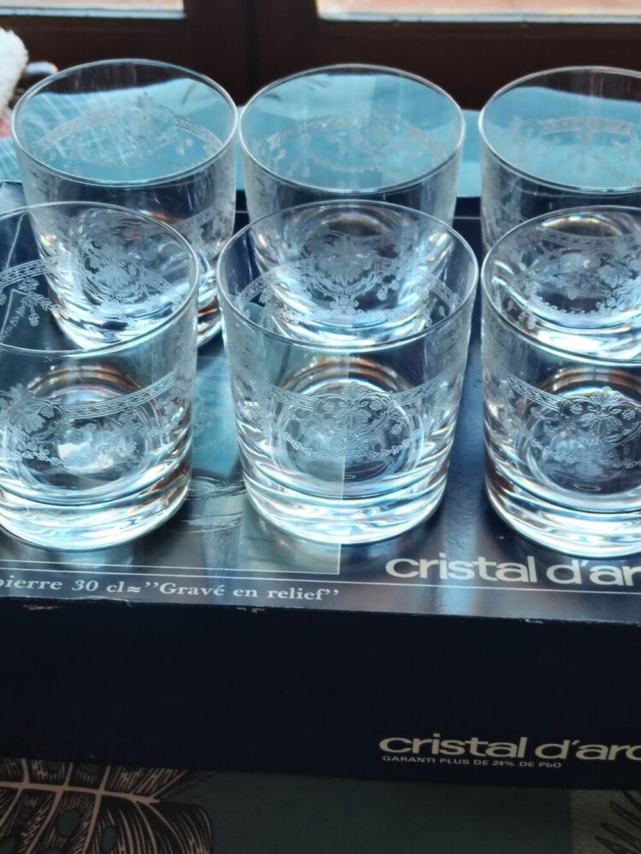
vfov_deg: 38.2
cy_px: 427
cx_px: 320
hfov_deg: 29.1
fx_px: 1234
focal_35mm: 50
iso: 110
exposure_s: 1/25
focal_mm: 4.15
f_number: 1.8
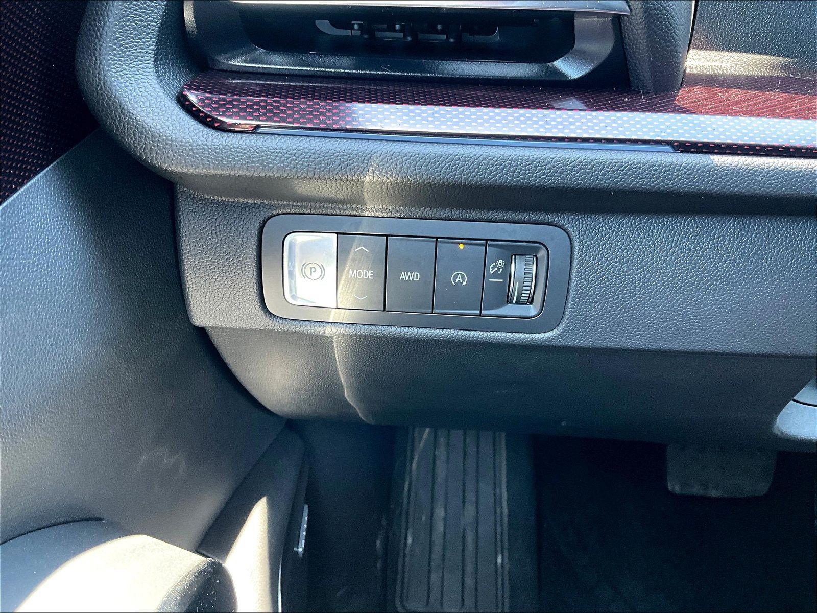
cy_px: 306
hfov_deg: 61.7
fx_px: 684
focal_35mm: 29
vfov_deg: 48.2
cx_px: 408
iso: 250
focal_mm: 3
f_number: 1.8
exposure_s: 1/60
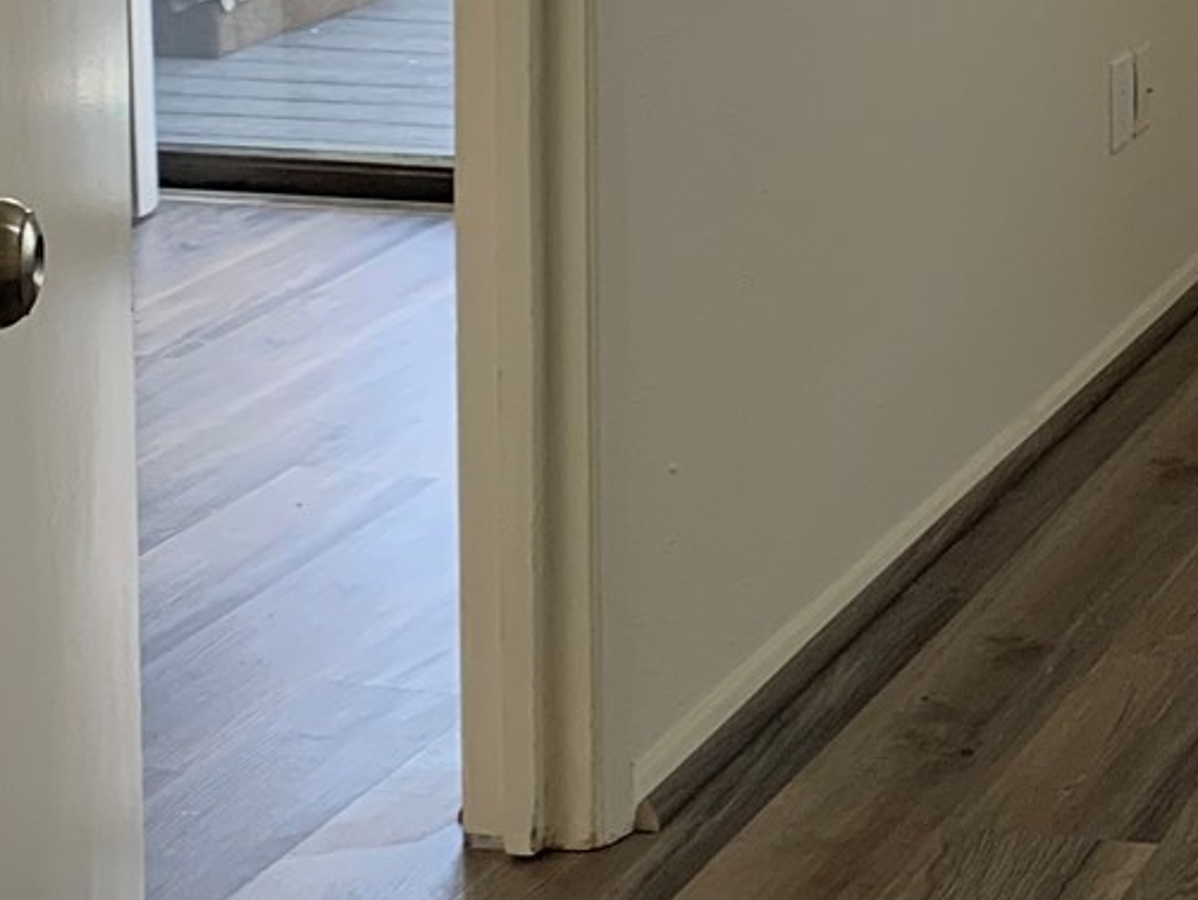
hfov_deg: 17.5
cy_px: -418
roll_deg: -0.2
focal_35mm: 106
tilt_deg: -2.6
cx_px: 1518
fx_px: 3670
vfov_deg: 13.3
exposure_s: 1/122
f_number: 1.8
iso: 40
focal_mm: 4.25
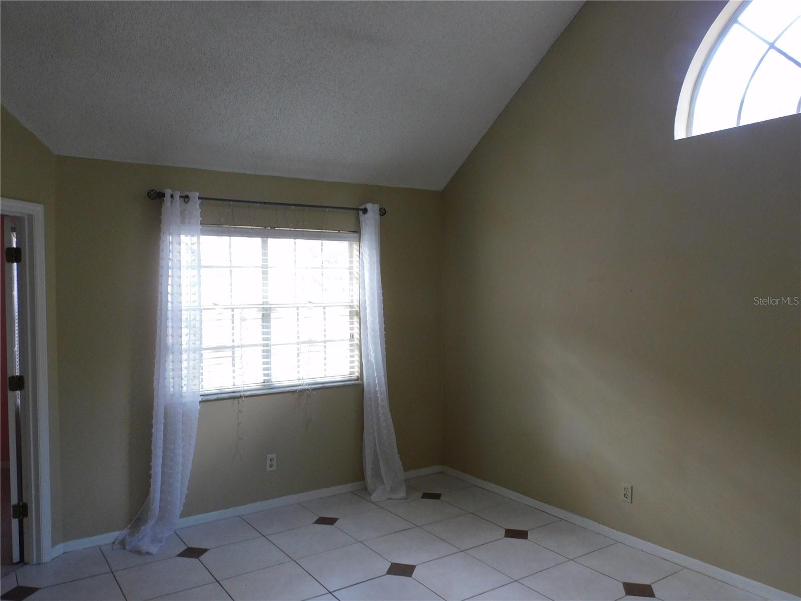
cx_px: 400
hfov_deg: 63.4
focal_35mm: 28
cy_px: 300
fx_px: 648
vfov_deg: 49.7
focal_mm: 5
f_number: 3.5
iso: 220
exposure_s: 1/30
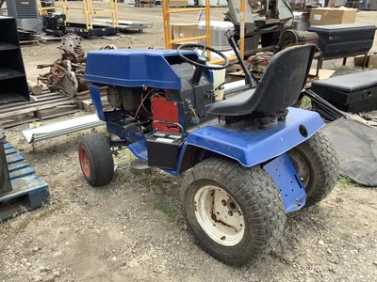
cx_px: 188
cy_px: 141
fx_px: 338
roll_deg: -1.4
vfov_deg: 45.4
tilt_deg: -24.6
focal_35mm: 31
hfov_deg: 58.4
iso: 25
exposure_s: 1/497
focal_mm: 3.3
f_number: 2.4
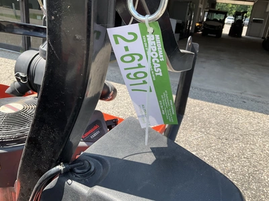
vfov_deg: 48.2
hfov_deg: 61.7
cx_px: 134
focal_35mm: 29
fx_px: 225
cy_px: 100
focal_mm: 3
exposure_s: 1/739
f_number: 1.8
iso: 25
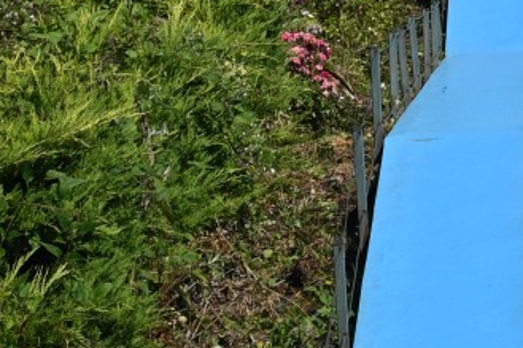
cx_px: 1350
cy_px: -481
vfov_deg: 5.9
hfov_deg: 8.3
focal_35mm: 222
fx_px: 3223
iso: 100
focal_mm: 38
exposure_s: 1/500
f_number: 8
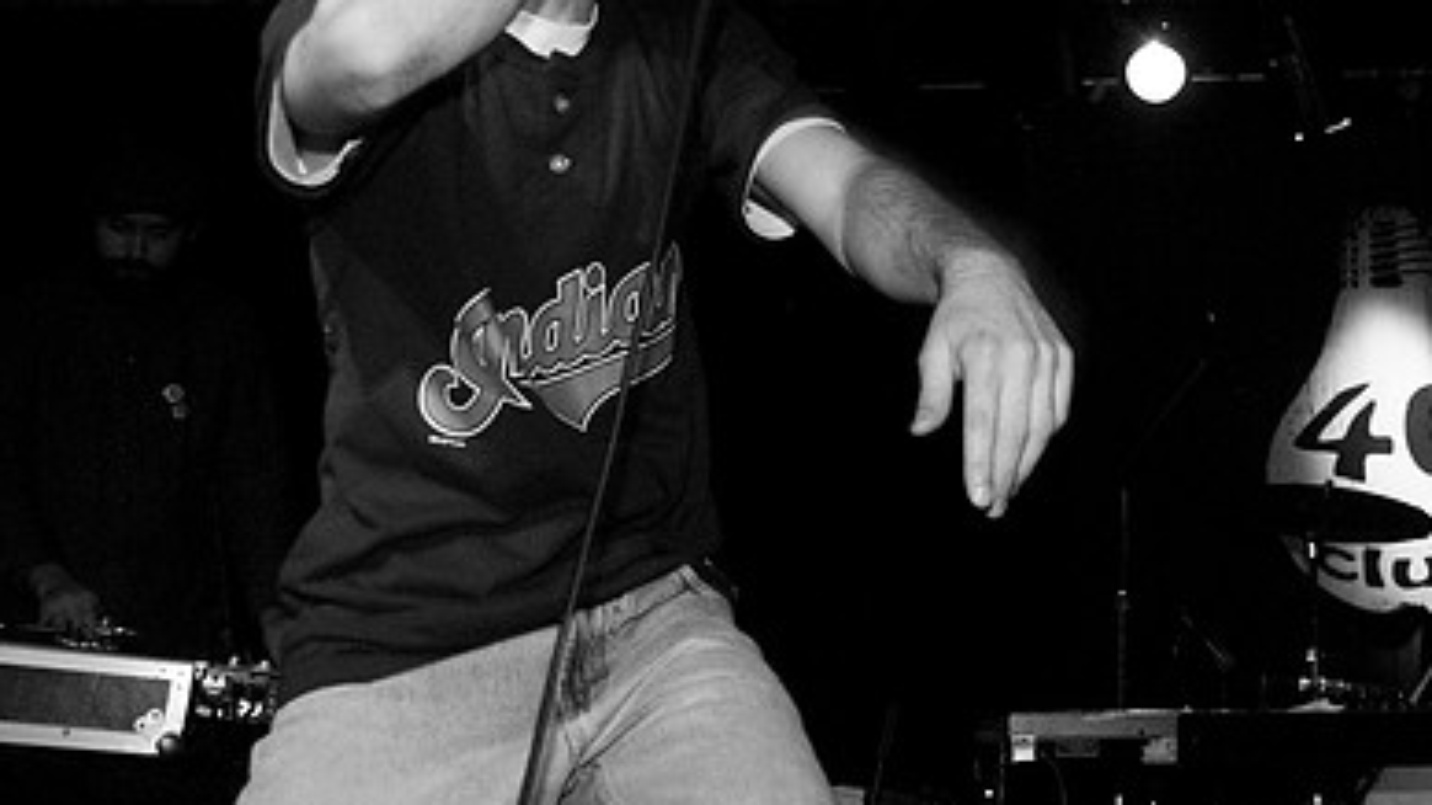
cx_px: 1059
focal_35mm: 47
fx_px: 1784
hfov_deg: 42.5
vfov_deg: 25.1
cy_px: 181
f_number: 3.2
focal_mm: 20
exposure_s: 1/60
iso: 800
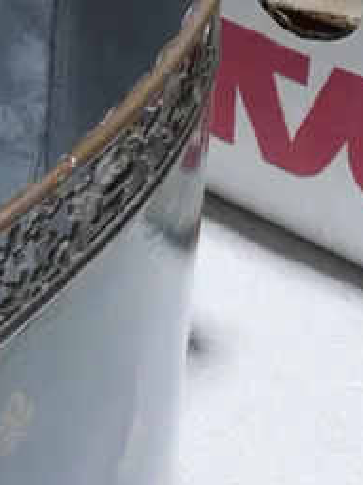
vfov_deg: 10.2
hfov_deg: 7.5
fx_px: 2701
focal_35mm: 193
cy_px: 46
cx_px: -247
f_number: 5.2
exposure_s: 1/60
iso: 400
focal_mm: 24
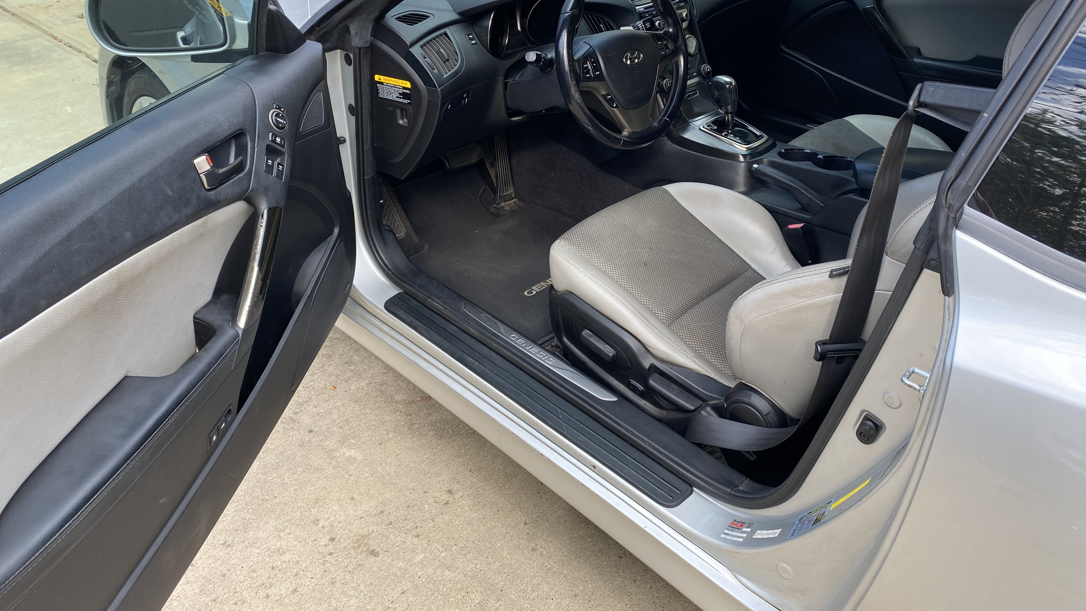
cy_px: 201
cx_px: 554
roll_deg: -2.0
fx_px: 835
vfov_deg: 39.7
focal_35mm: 29
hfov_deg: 66.1
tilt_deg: -27.7
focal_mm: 4.25
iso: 32
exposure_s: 1/199
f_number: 1.8
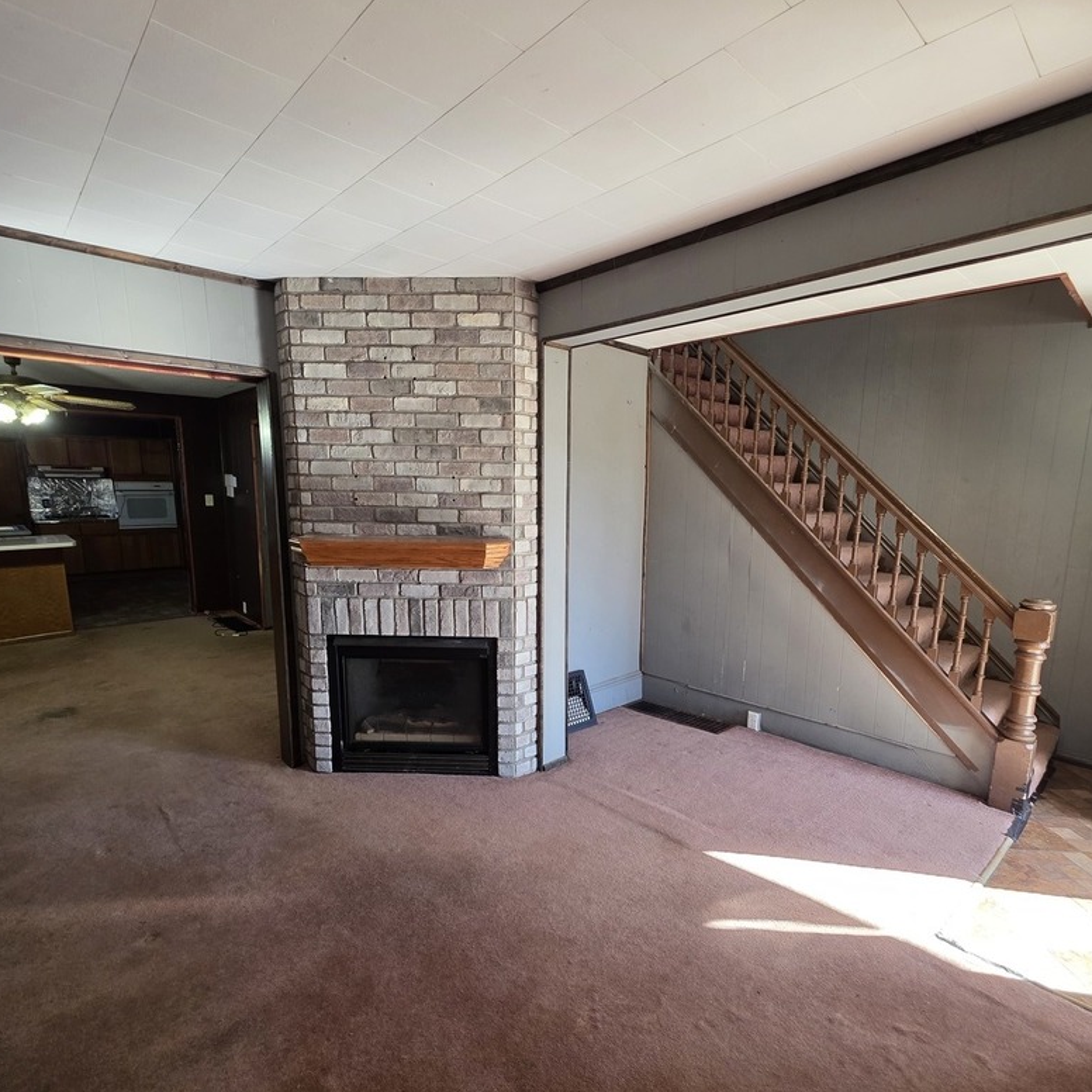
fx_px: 571
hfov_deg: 87.4
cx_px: 552
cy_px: 597
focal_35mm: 16
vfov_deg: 87.2
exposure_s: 1/120
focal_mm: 2.2
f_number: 1.9
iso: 125
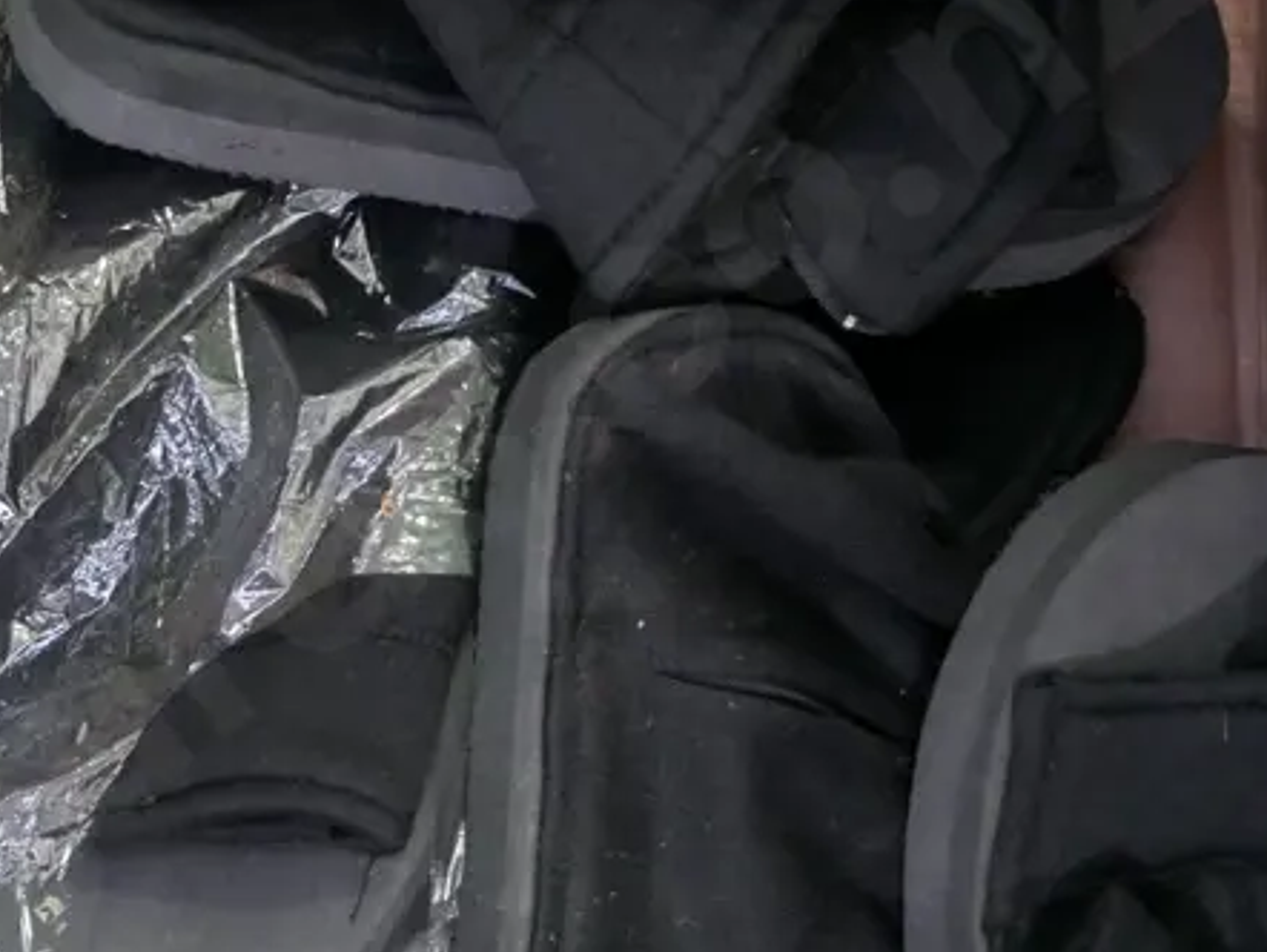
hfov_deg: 15.5
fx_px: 4578
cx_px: -9
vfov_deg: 11.8
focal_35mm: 125
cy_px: 814
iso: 3200
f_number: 4.6
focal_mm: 27
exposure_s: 1/30
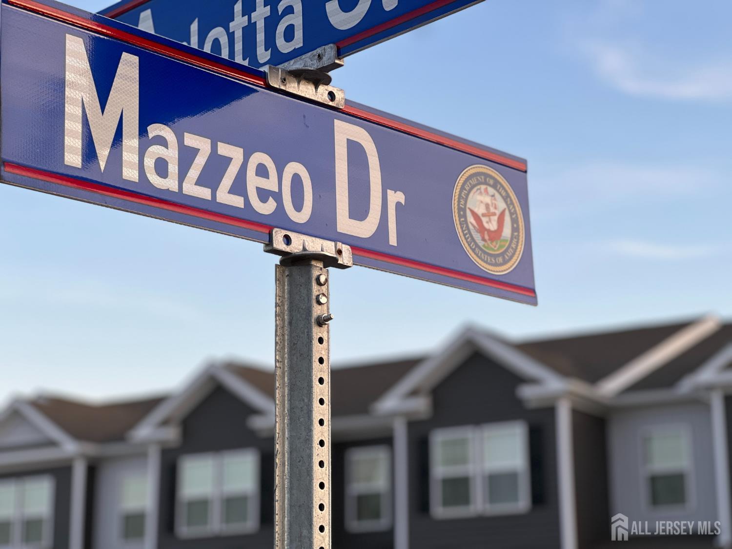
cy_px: 274
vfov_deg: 19.1
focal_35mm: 77
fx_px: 1628
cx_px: 366
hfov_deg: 25.3
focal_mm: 9
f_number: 2.8
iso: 50
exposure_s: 1/121
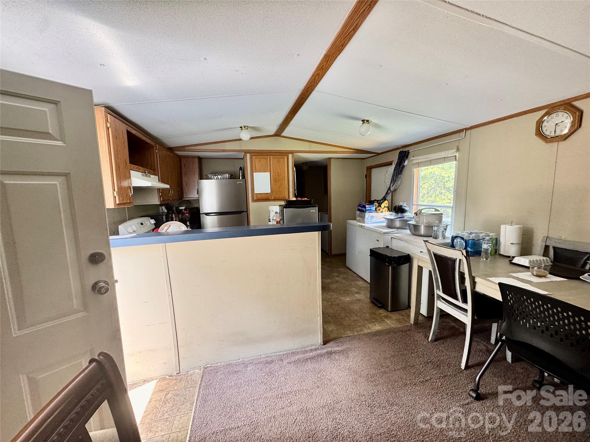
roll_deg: +1.3
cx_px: 295
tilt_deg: -7.8
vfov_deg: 85.7
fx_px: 239
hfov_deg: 102.1
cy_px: 221
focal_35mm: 14
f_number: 2.2
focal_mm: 2.22
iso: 200
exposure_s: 1/99
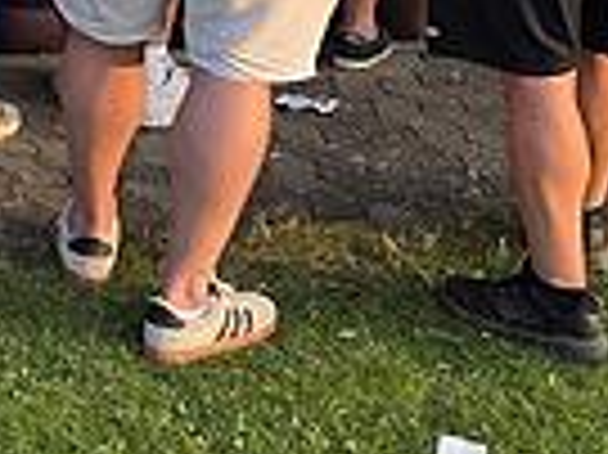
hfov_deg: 13.2
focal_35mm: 136
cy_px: -211
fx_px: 2387
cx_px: -468
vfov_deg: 10.5
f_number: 1.7
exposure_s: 1/359
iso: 50
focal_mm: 6.3
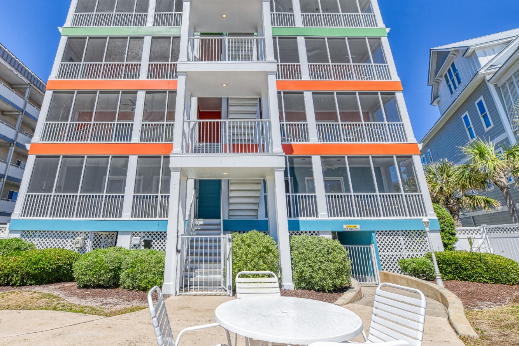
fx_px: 245
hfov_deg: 92.6
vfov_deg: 70.2
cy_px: 152
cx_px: 221
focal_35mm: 17
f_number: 9
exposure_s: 1/125
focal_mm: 14
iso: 500
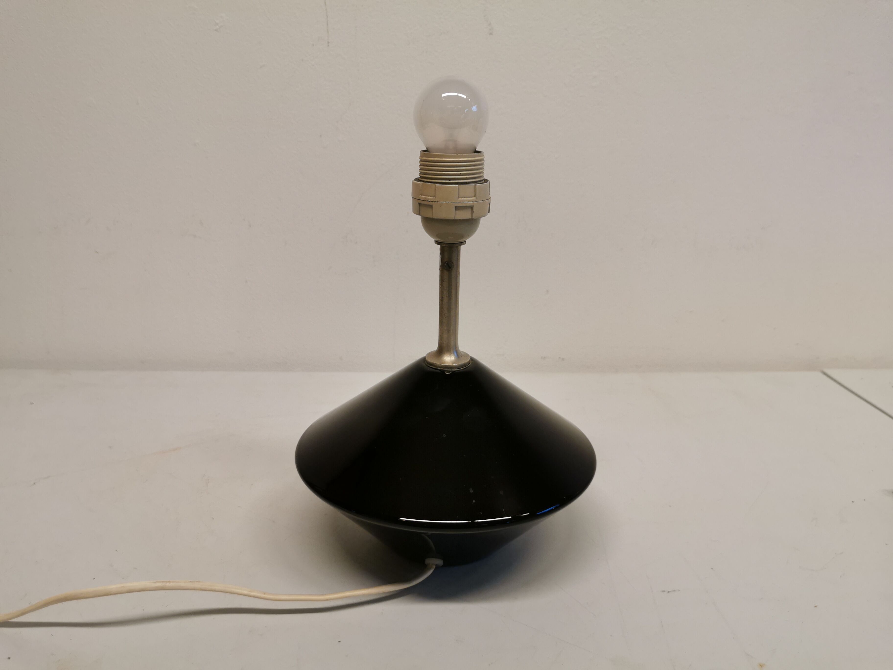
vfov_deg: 51.4
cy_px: 335
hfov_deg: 65.3
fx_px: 697
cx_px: 446
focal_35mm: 27
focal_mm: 5.56
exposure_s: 1/120
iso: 80
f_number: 1.6
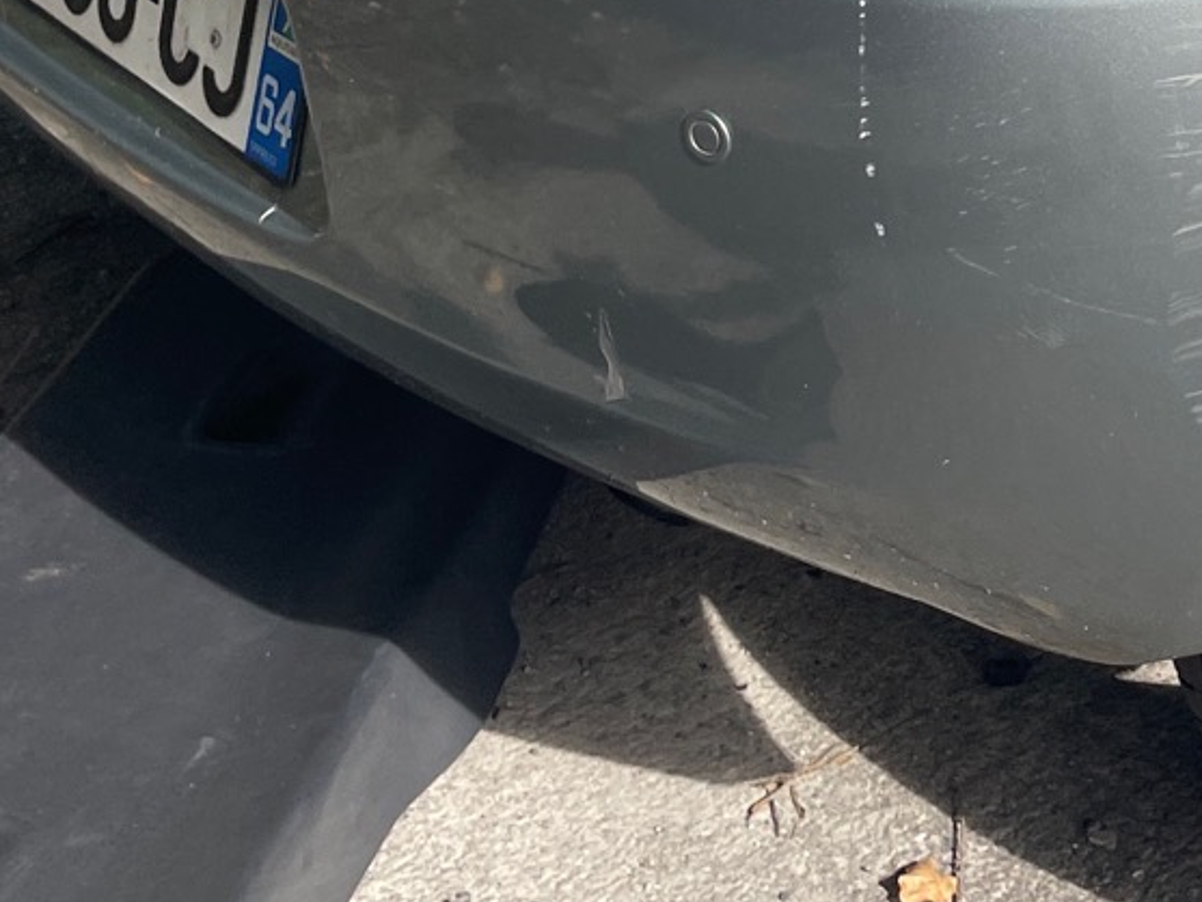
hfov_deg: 21.5
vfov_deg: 15.8
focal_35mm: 84
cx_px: 1476
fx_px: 2917
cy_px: -542
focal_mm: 4.2
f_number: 1.6
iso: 32
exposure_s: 1/3040
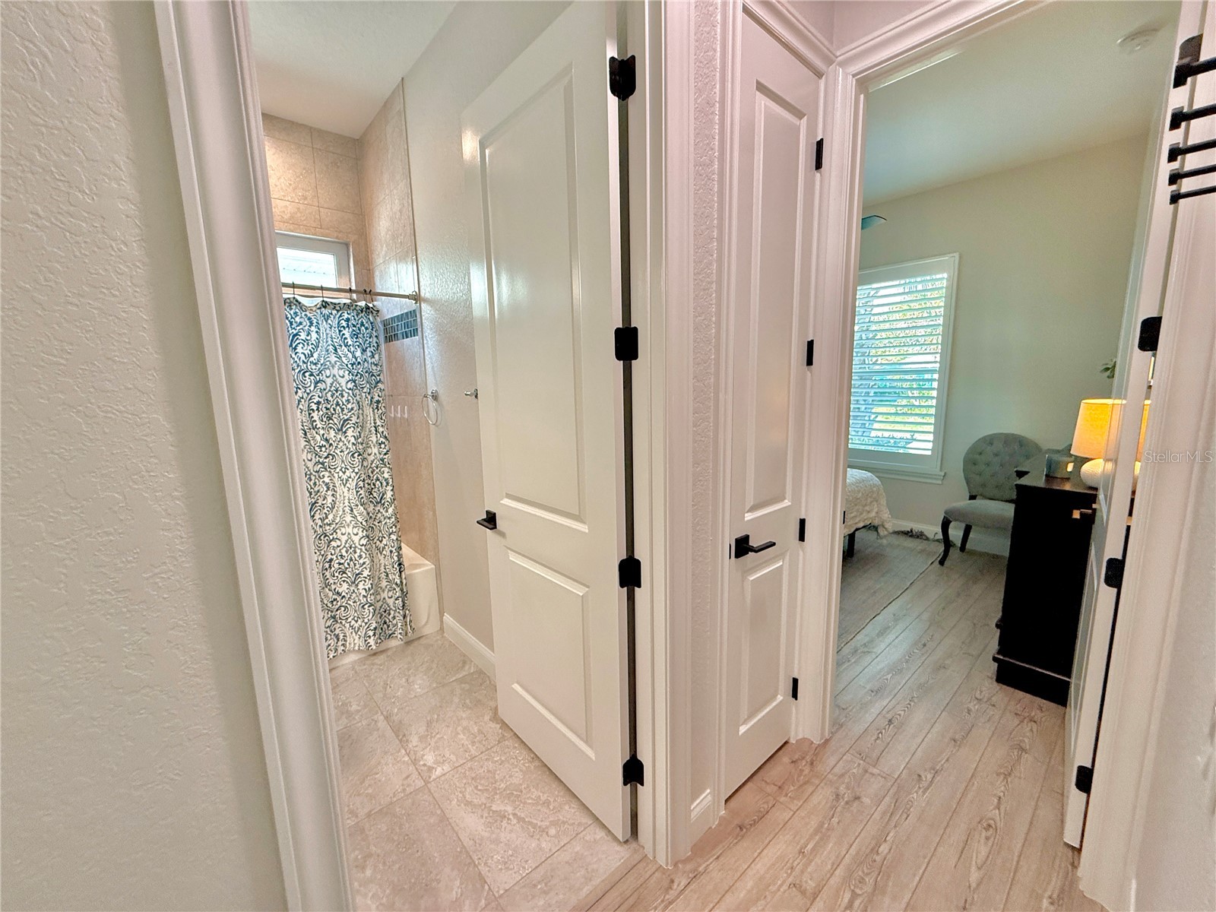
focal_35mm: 14
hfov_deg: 102.1
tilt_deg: -7.4
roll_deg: +1.6
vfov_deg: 85.7
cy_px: 456
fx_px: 492
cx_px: 608
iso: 250
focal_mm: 2.22
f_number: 2.2
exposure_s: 1/120
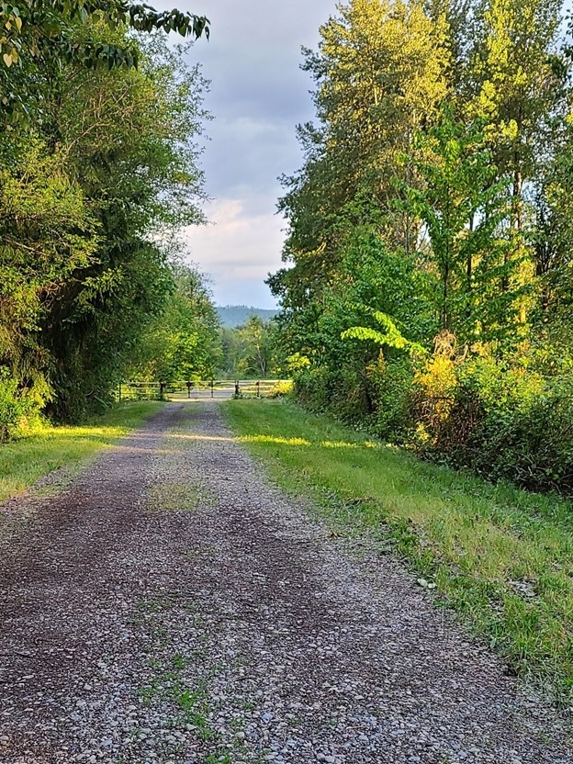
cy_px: 472
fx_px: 1104
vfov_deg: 38.0
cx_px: 243
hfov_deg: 29.1
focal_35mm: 50
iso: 64
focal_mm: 5.4
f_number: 1.8
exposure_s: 1/119
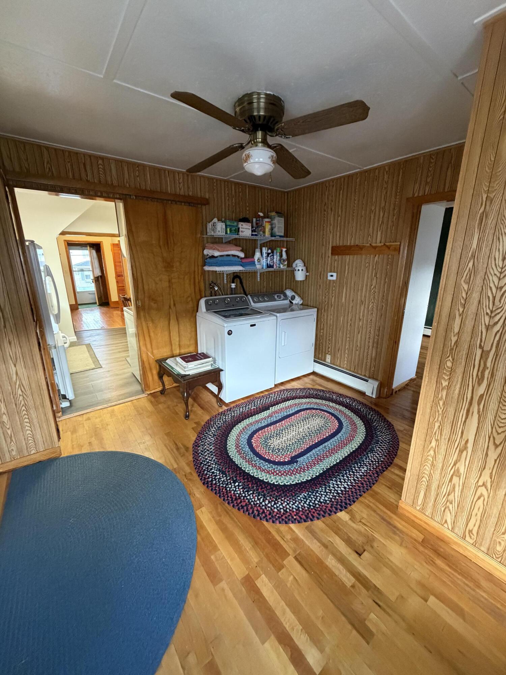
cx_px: 253
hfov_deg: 85.7
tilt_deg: -15.8
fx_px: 273
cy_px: 338
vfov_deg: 102.1
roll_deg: +0.6
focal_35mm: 14
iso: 800
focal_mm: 2.22
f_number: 2.2
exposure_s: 1/60
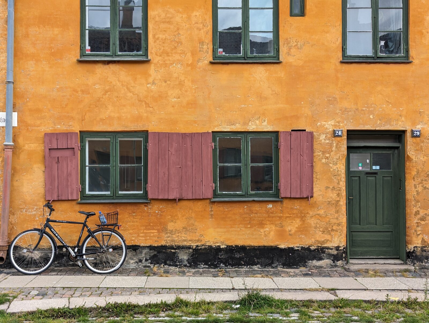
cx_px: 214
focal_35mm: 48
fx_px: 596
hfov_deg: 39.6
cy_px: 162
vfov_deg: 30.3
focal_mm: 6.81
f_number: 1.85
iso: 46
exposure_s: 1/520
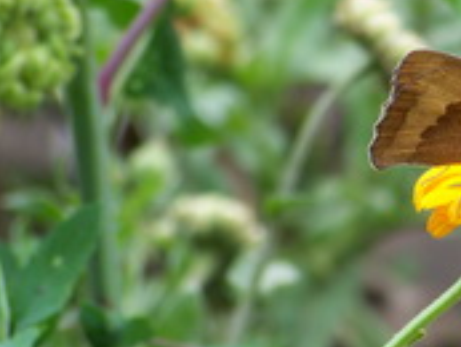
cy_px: 67
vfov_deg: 1.5
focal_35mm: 998
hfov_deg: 2.0
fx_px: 13300
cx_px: 442
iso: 64
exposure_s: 1/125
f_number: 4.8
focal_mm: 70.2
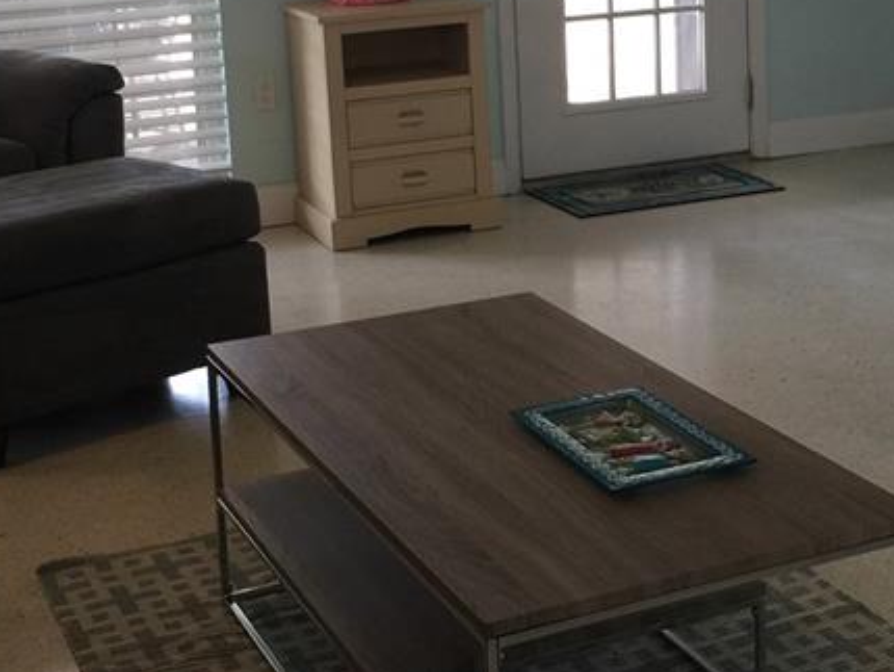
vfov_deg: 21.1
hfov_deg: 27.9
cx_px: 607
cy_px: 135
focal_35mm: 69
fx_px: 1783
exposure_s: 1/30
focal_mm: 4.15
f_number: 2.2
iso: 32
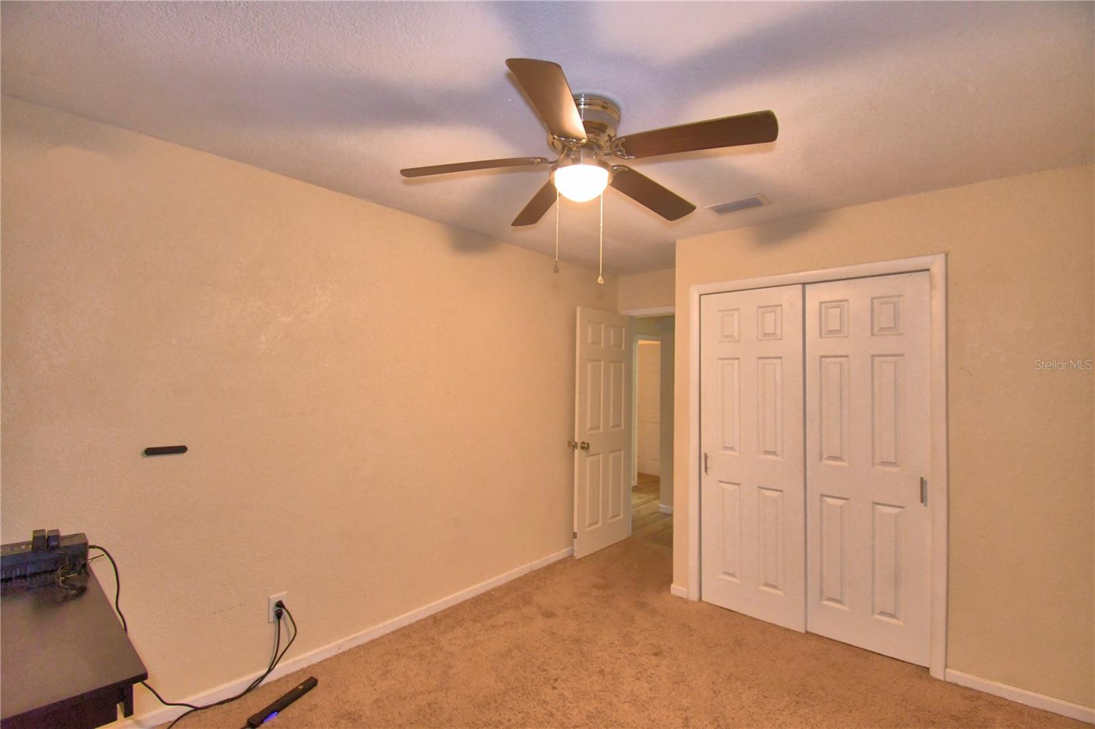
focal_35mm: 15
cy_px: 364
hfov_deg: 100.4
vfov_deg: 77.3
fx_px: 456
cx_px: 548
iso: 1100
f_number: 4.5
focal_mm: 10
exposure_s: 1/30
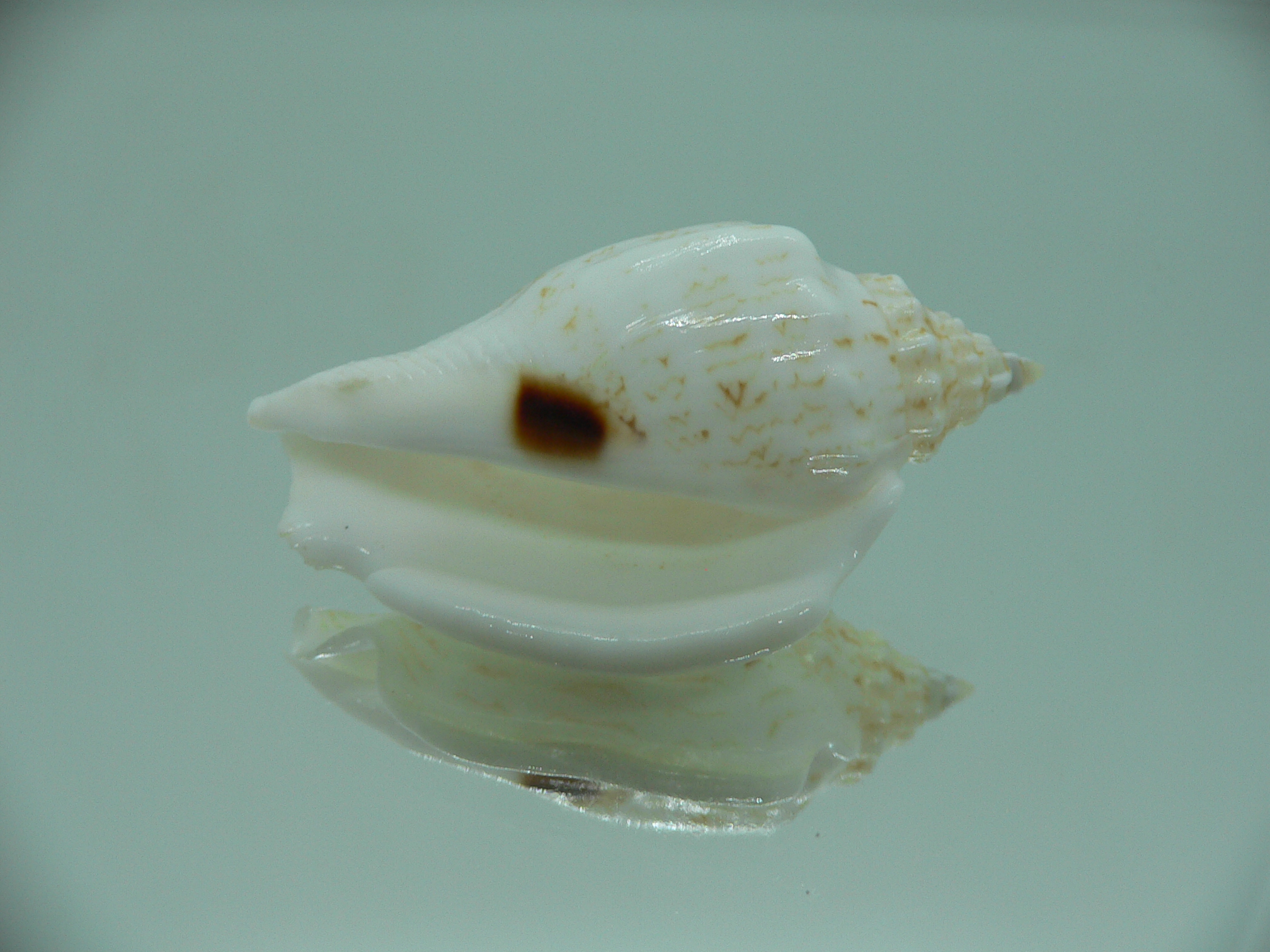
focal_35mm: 35
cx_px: 635
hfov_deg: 52.6
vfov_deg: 40.7
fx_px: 1284
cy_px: 476
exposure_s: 1/80
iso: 80
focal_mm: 4.6
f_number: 2.8
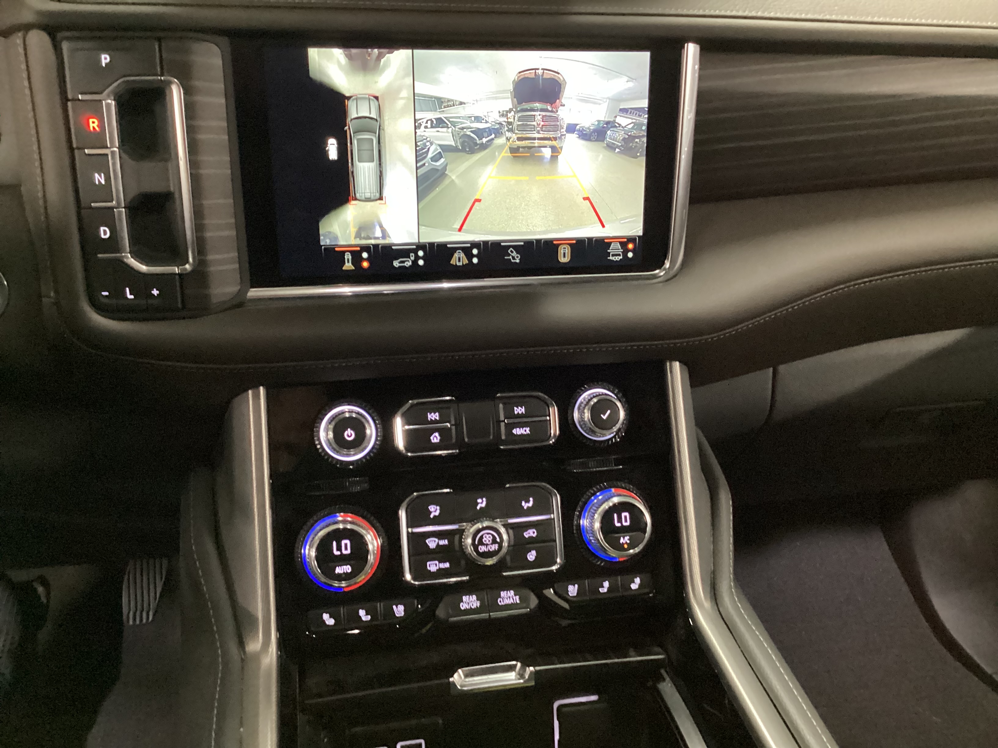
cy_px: 374
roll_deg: -3.3
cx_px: 499
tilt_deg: -29.9
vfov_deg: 45.4
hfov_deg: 58.4
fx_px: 894
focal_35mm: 31
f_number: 2.4
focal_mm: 3.3
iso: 640
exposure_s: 1/20
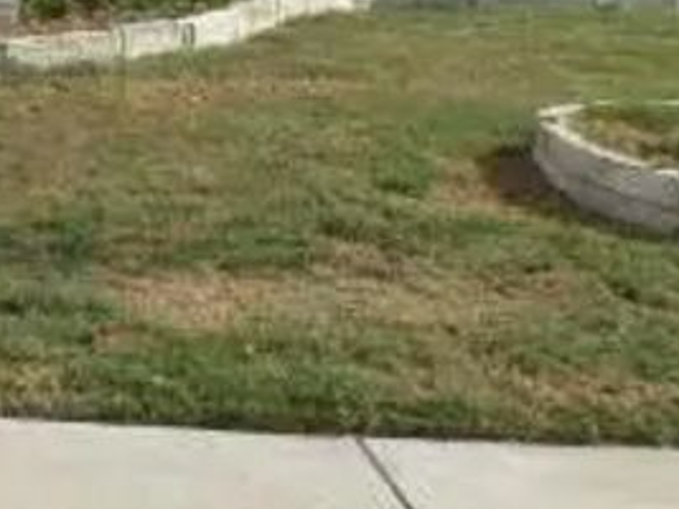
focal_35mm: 92
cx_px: -315
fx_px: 1804
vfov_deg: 14.8
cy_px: -267
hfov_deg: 18.9
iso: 100
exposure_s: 1/500
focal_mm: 4.3
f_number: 4
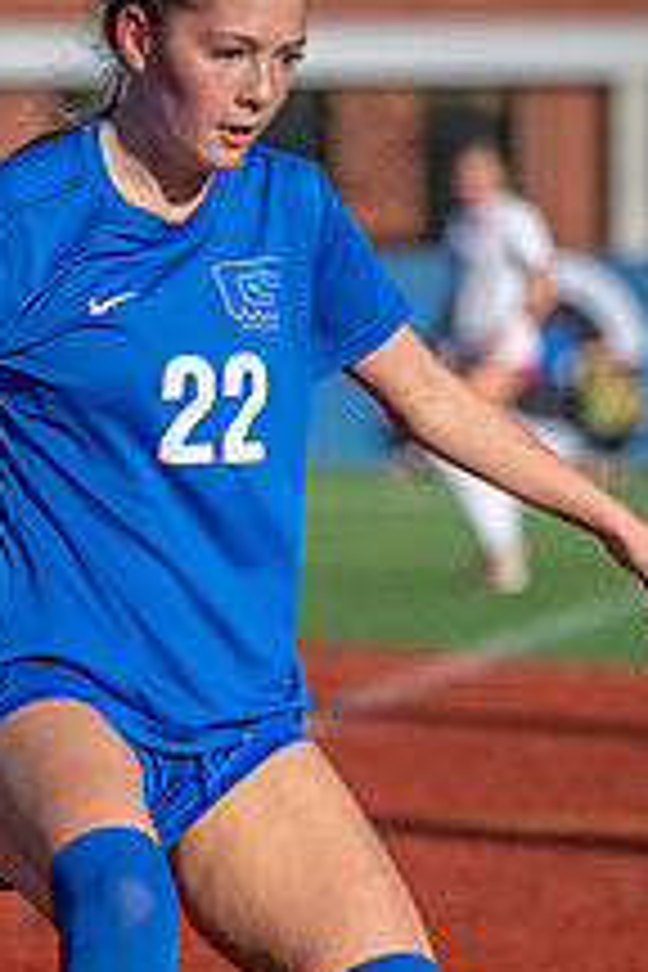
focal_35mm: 384
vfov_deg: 5.4
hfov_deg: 3.6
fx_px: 10367
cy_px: 644
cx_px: -89
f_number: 2.8
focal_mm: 105
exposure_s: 1/3200
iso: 200
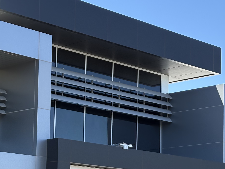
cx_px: 162
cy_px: 158
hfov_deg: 17.2
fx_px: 741
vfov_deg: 12.9
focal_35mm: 114
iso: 50
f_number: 1.6
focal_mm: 5.96
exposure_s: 1/1218
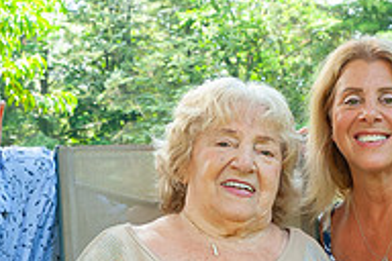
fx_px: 1851
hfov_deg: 12.1
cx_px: 214
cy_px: 187
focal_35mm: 170
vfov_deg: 8.1
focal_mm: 48
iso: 800
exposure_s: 1/125
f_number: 11
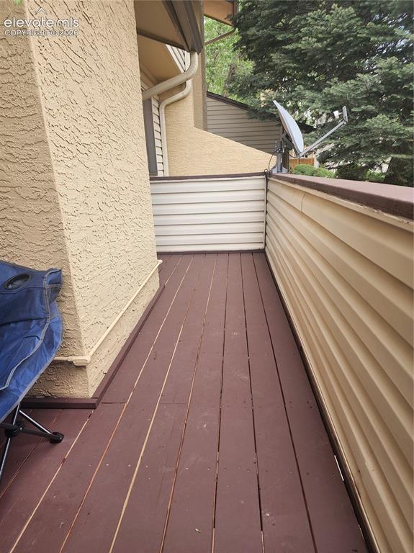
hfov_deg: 58.8
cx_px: 207
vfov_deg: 74.0
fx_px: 367
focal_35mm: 23
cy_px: 276
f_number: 1.8
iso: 40
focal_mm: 6.4
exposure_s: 1/180
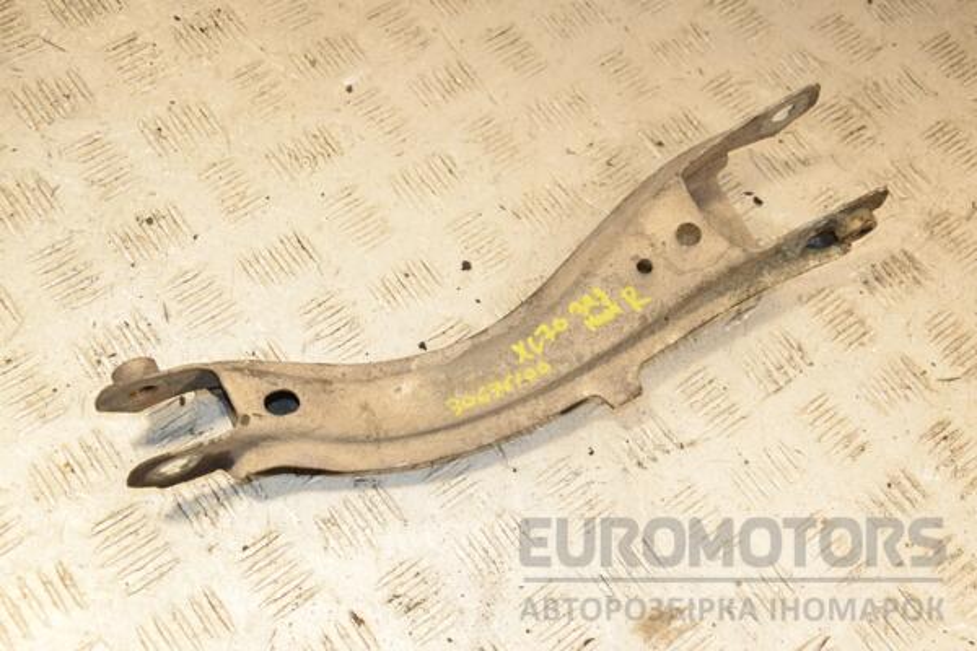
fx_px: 1384
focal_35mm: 51
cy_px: 326
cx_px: 488
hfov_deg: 38.9
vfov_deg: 26.5
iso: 800
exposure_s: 1/200
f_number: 6.3
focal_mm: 34
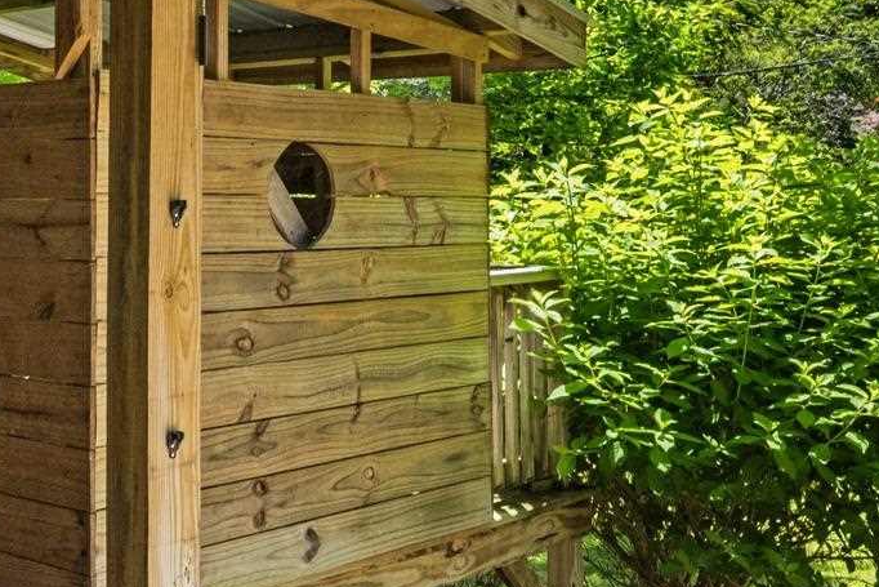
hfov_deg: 34.9
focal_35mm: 55
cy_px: 243
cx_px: 156
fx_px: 1343
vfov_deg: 24.6
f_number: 7.1
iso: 400
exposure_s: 1/50
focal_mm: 10
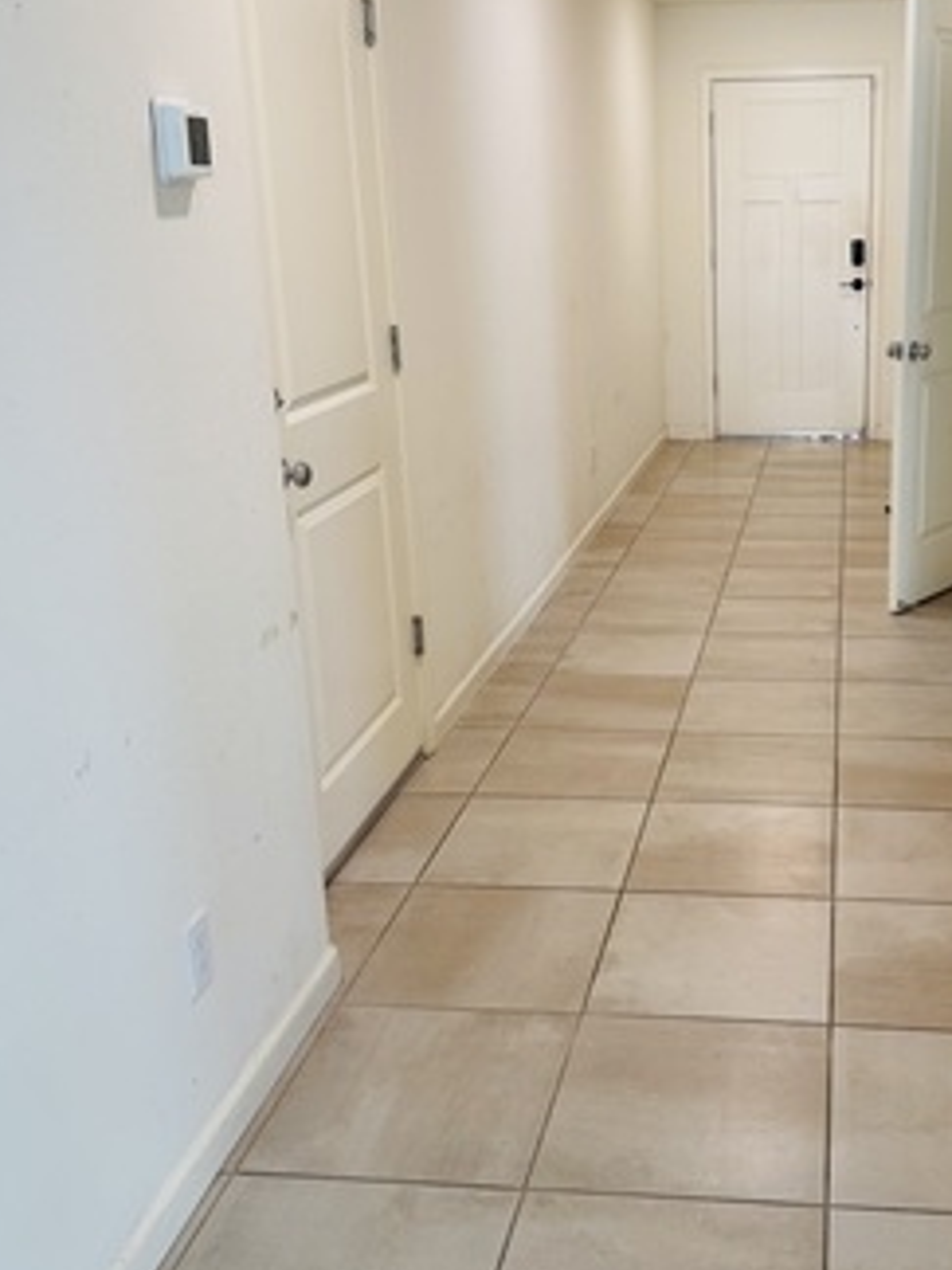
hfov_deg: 37.8
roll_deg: +1.8
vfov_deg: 50.1
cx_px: 703
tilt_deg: -12.7
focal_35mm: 37
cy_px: 584
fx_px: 1357
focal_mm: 6.76
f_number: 1.78
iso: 160
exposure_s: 1/120
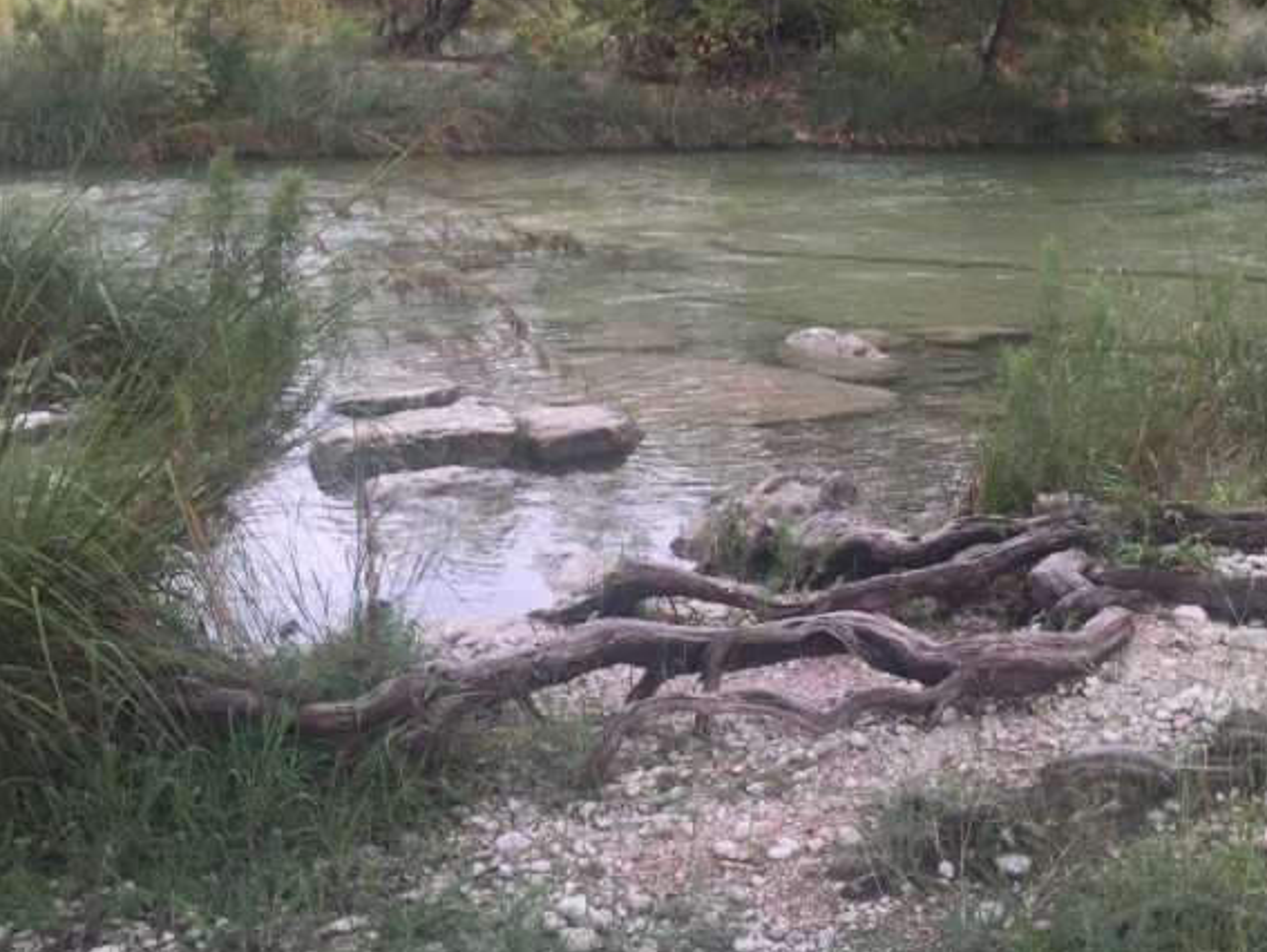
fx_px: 1685
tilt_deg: -7.7
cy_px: 289
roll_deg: +0.6
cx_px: 644
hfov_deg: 41.2
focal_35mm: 46
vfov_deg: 31.2
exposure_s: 1/60
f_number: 2.2
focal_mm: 4.15
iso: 32
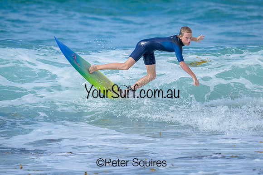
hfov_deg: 2.1
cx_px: 143
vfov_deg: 1.4
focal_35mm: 965
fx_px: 7051
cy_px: 69
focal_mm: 800
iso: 280
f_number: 6.3
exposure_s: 1/2000
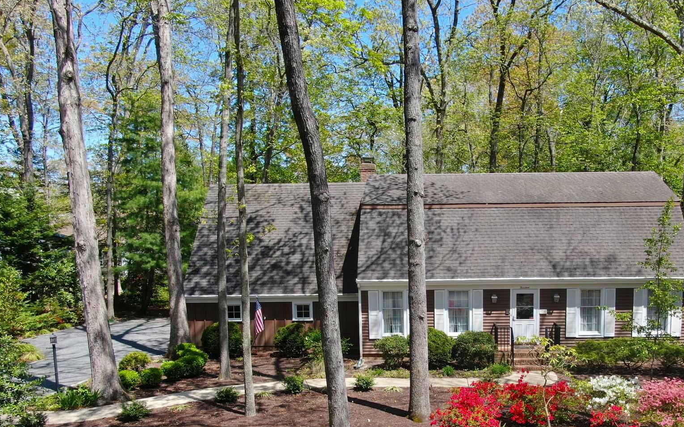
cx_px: 422
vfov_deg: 36.6
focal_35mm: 34
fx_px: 634
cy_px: 311
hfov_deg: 56.1
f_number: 2.8
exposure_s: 1/640
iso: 100
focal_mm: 4.39
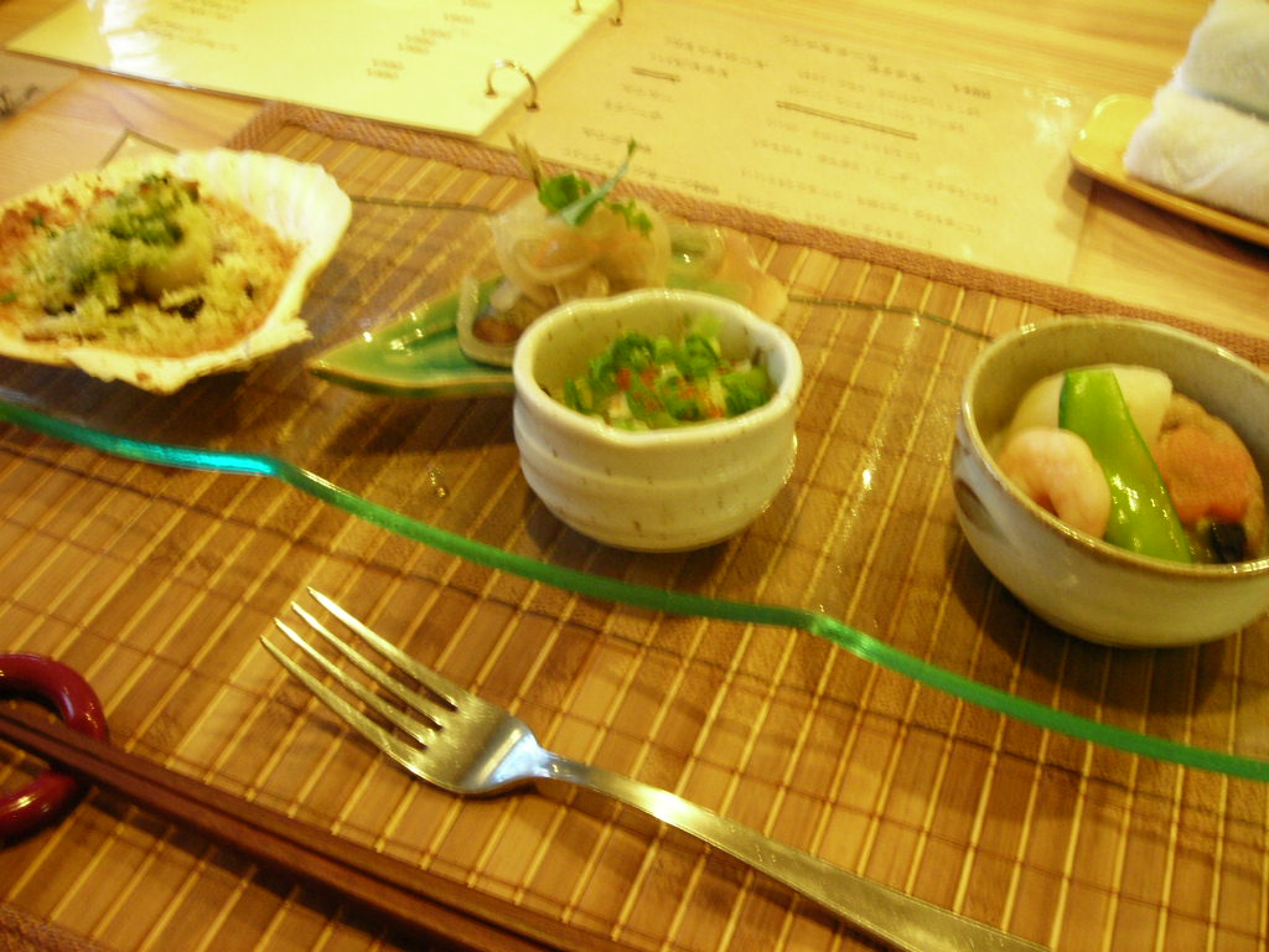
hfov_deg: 49.0
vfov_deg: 37.7
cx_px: 634
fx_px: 1393
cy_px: 476
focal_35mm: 38
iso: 200
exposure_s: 1/3.1
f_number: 3.2
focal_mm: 6.3
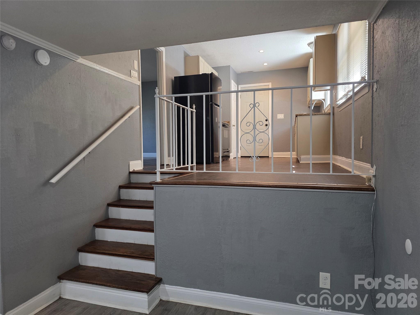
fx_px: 279
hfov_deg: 73.9
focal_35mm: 23
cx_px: 210
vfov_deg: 58.9
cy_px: 158
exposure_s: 1/120
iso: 320
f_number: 1.7
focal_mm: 6.3
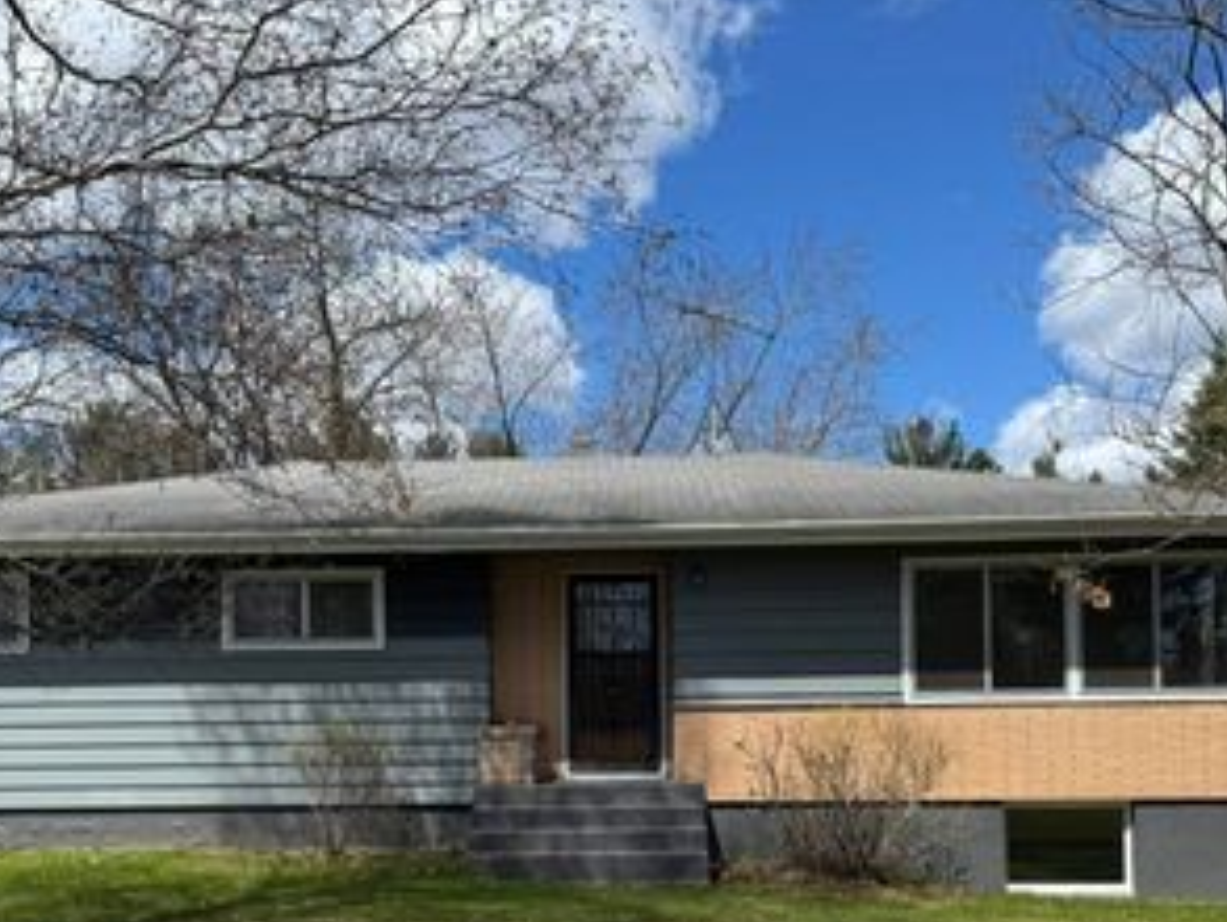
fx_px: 1454
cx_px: 549
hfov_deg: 45.7
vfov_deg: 34.4
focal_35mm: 41
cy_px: 698
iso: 80
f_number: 1.78
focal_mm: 6.76
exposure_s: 1/3597
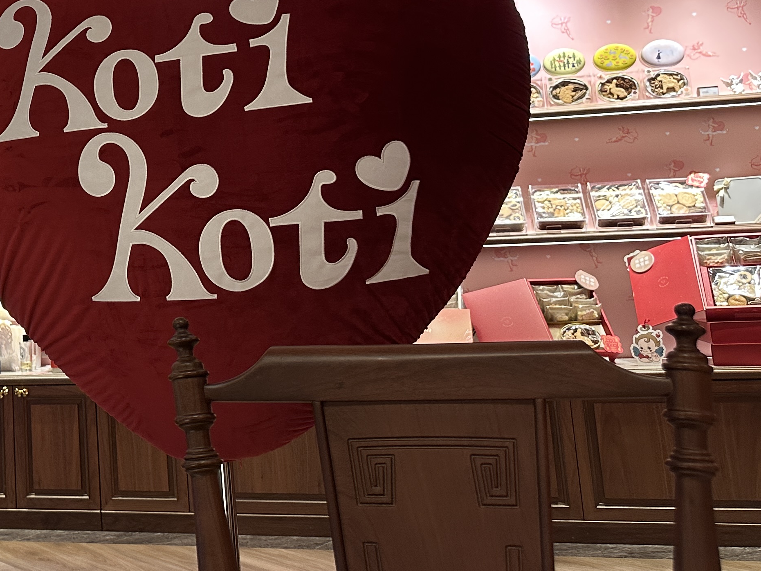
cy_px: 58
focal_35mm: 52
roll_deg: +1.6
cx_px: 38
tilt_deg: +10.0
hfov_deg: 34.2
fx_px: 1143
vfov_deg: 27.1
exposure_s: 1/116
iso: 200
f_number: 1.78
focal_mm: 6.86
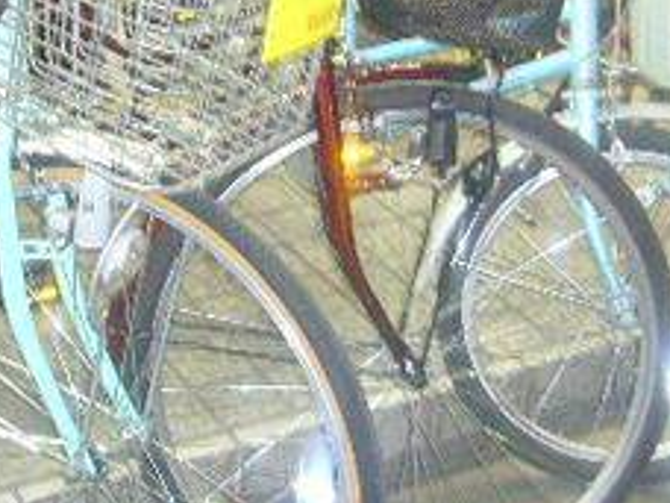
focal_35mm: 92
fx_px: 1781
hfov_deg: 21.2
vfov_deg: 15.9
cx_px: 203
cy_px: 88
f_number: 2.8
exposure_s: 1/8
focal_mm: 5.8
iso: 320
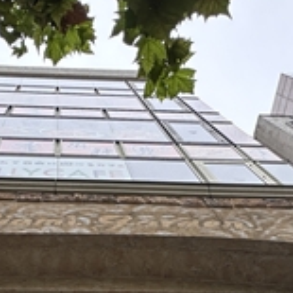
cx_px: 78
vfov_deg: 28.1
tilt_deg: +49.3
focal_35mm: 48
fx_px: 460
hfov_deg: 34.7
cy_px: 397
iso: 40
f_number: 2.2
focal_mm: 2.22
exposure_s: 1/438
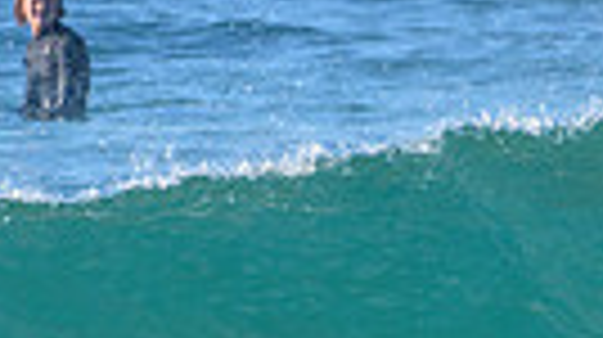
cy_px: 462
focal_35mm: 2784
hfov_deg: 0.8
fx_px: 44461
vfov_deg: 0.4
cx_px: 807
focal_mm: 500
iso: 360
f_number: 5.6
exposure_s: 1/2000
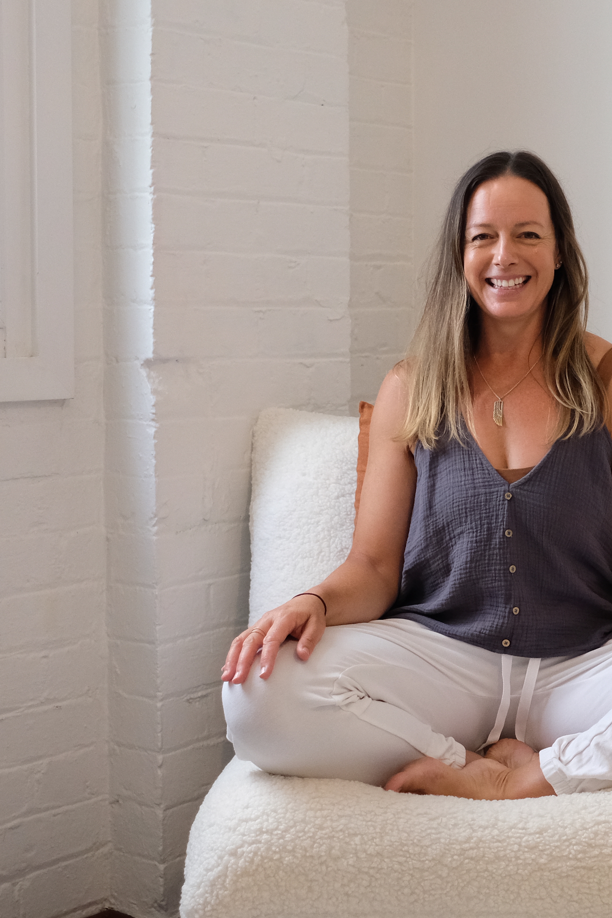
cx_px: 506
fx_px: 1683
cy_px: 361
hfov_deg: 20.3
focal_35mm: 66
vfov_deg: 30.4
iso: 1600
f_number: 2
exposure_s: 1/320
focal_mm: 23
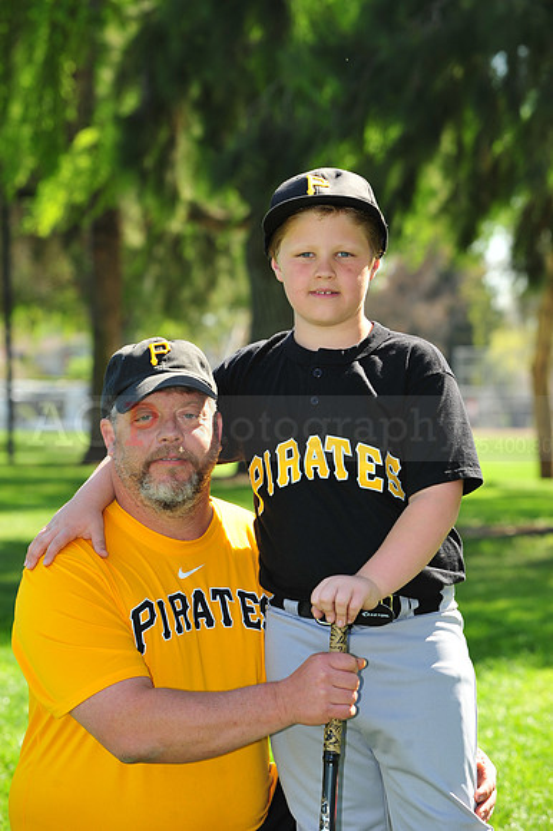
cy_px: 416
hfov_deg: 11.4
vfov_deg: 17.1
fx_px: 2768
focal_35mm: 120
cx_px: 276
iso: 200
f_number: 7.1
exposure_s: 1/250
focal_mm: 120
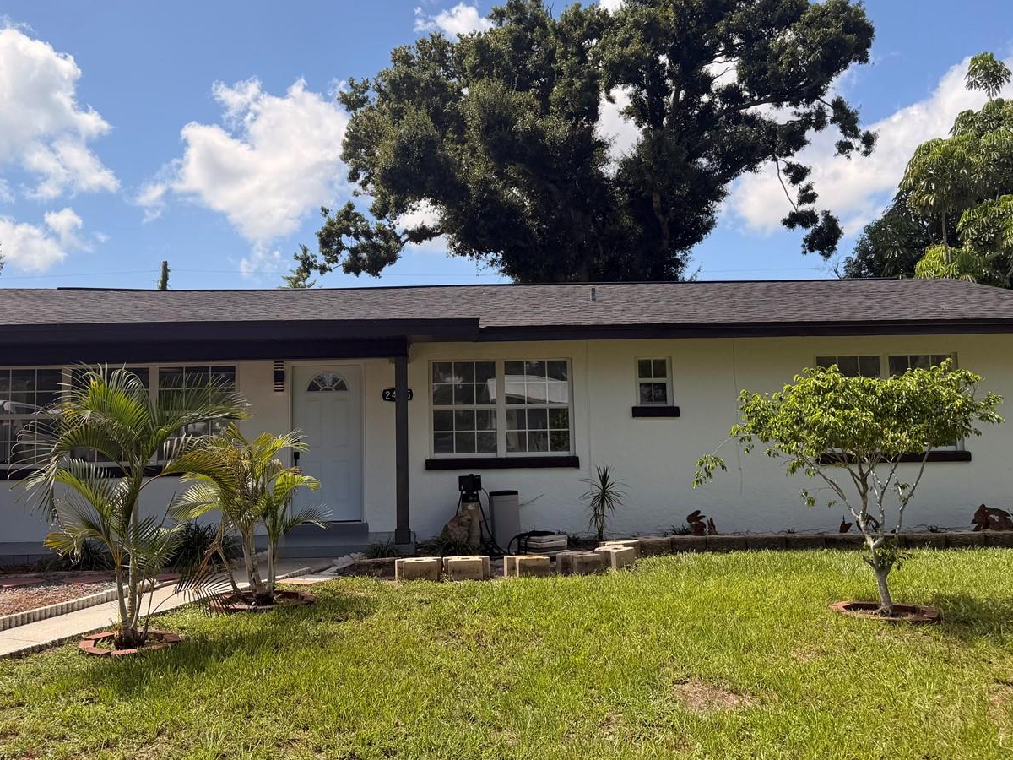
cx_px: 455
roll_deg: +1.4
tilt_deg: +6.0
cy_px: 328
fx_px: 936
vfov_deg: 44.1
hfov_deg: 56.7
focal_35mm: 32
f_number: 1.78
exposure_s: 1/5319
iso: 80
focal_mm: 6.76
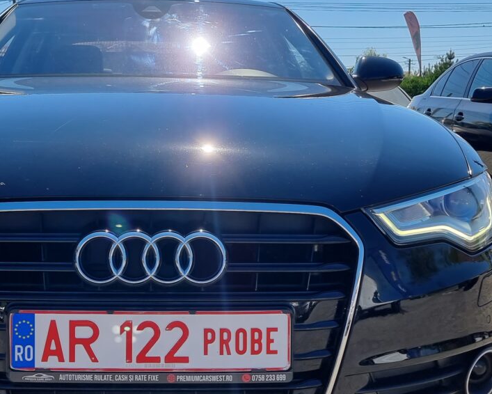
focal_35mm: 53
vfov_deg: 28.6
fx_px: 772
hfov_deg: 35.0
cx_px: 166
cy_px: 177
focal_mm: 6.7
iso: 50
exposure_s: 1/664
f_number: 1.8
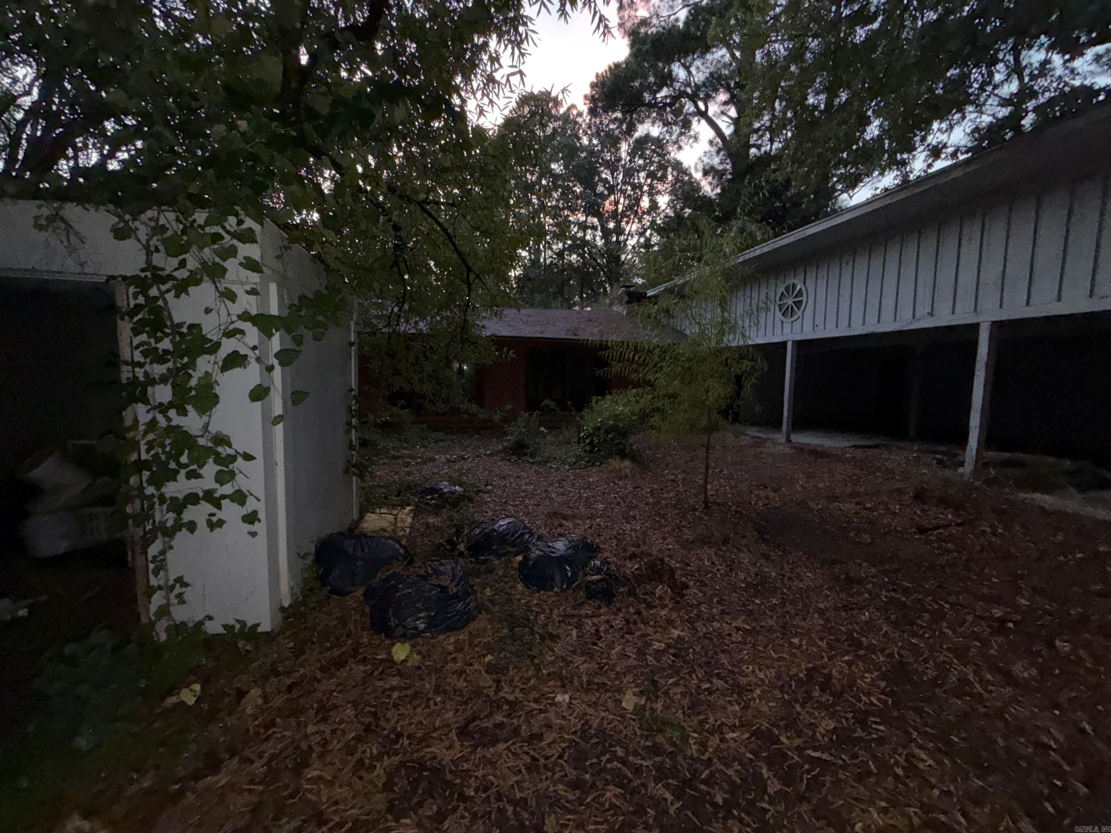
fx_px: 449
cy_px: 416
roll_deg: -1.1
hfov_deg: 102.1
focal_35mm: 14
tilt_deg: -5.3
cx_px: 556
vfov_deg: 85.7
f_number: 2.2
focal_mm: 2.22
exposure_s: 1/30
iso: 800
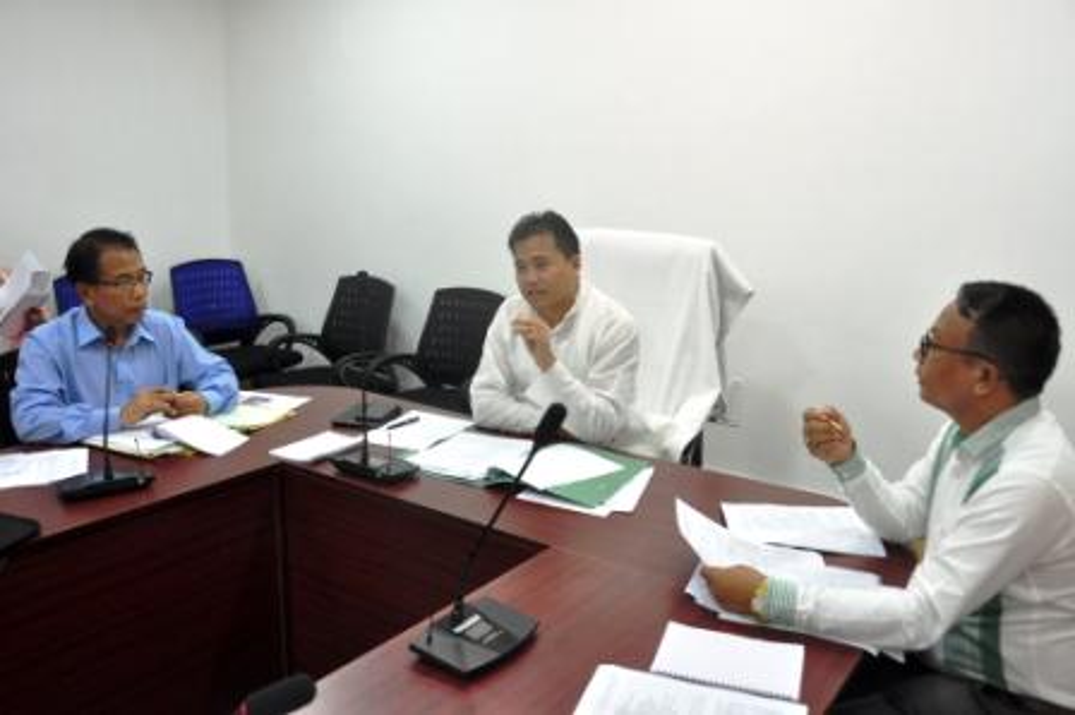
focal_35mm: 30
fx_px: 895
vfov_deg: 43.5
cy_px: 358
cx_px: 538
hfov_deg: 62.0
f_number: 5.6
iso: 1000
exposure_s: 1/50
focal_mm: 20
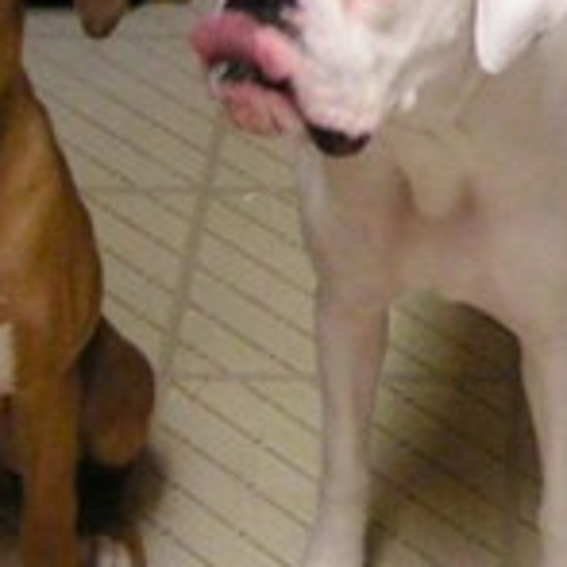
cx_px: 579
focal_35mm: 146
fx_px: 2706
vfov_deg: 12.0
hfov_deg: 11.8
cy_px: 258
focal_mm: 5.8
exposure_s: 1/30
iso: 200
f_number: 2.8
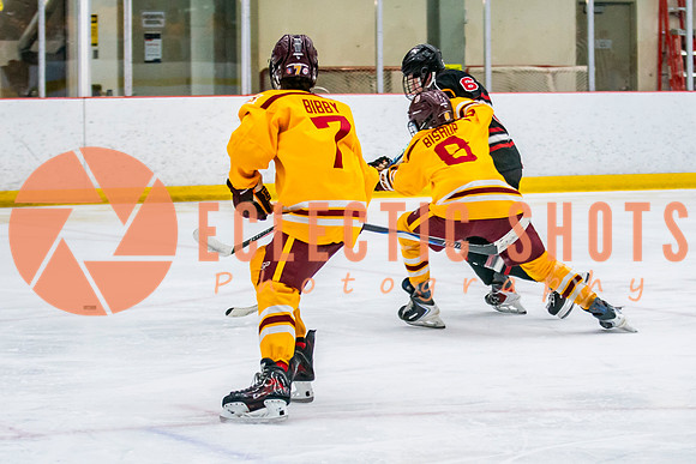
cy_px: 176
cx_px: 438
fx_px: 2762
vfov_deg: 9.6
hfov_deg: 14.3
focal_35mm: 143
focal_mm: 70
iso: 1600
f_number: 2.8
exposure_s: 1/640
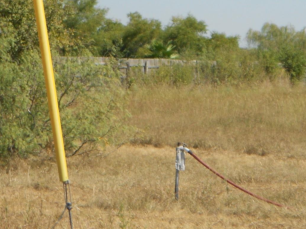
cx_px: 204
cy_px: 94
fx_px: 1511
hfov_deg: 11.5
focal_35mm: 171
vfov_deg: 8.7
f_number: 6.3
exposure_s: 1/320
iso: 80
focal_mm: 15.4
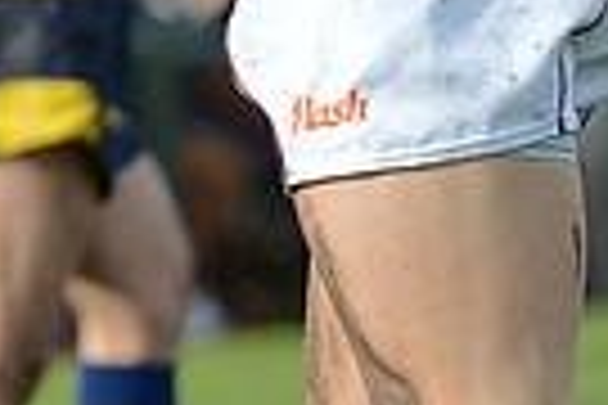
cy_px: -443
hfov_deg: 2.7
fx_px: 12683
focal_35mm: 751
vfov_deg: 1.8
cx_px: -374
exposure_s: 1/2500
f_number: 4
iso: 500
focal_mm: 175
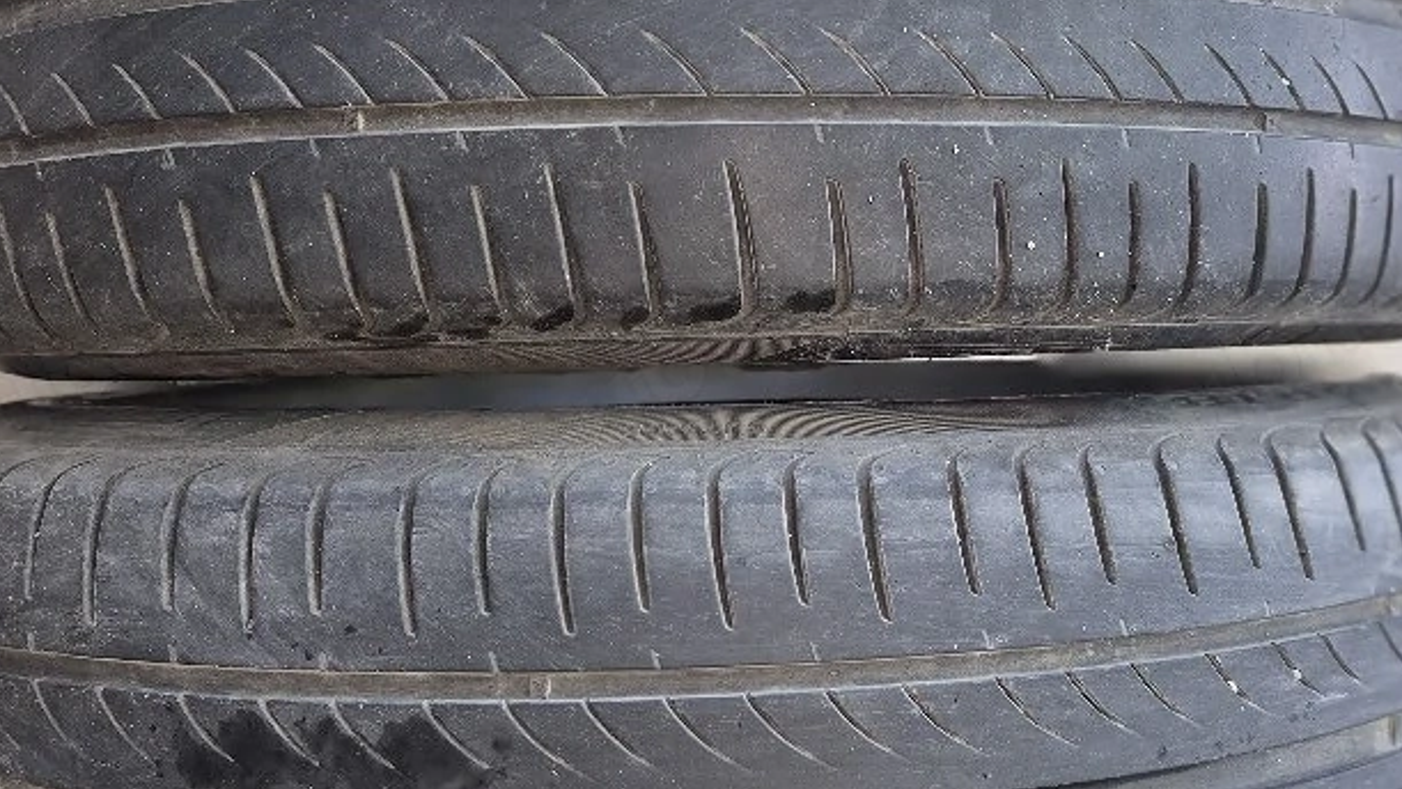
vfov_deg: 29.0
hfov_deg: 48.7
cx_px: 909
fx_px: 1525
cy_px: 328
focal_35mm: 41
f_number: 1.8
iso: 200
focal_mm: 5.4
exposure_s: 1/100
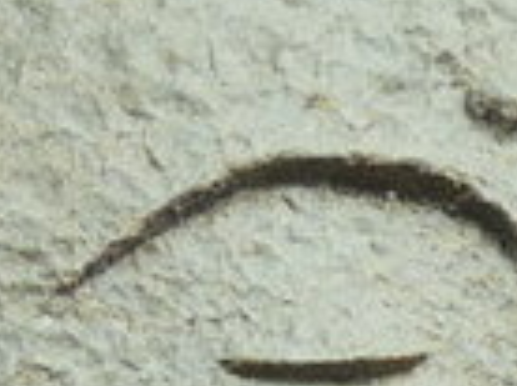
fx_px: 3504
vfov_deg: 6.2
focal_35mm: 235
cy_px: 723
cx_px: 358
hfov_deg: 8.4
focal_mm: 4.7
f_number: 4
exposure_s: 1/500
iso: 100
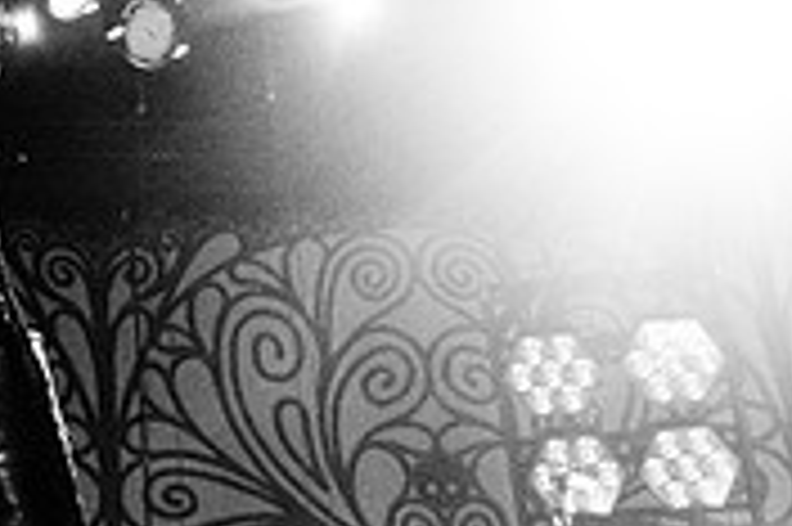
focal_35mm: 99
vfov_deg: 13.3
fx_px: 2176
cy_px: -155
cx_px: -500
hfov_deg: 17.8
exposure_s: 1/160
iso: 800
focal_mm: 20
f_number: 3.5
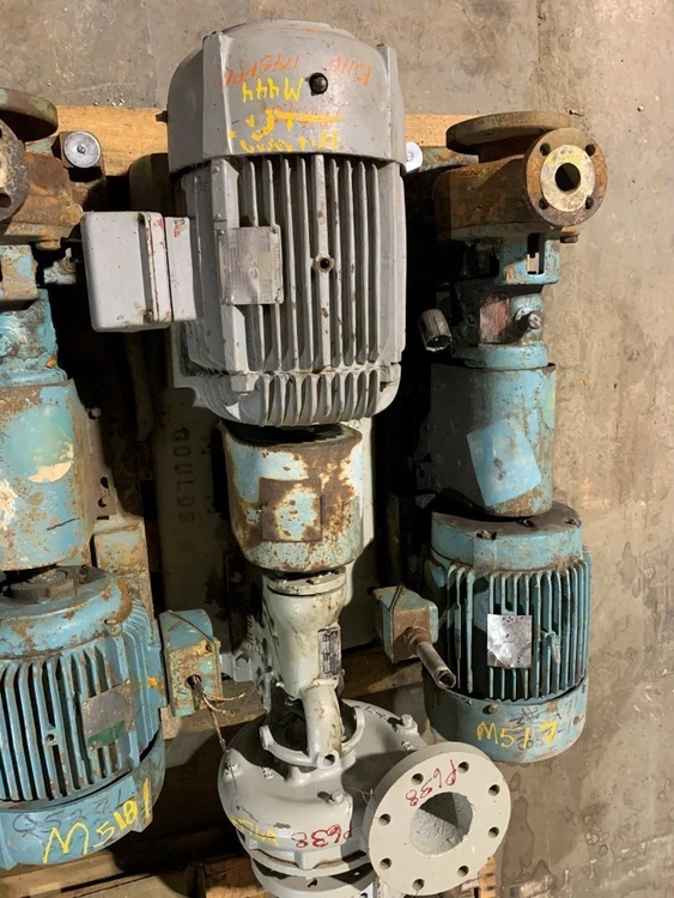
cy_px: 449
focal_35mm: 26
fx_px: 675
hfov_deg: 53.1
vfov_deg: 67.3
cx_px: 337
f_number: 1.8
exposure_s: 1/60
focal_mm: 4.25
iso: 250
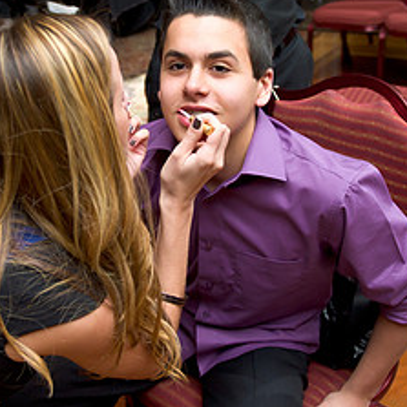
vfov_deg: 32.0
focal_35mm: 53
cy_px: 137
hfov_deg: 32.0
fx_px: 705
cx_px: 144
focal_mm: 24
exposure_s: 1/125
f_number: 3.2
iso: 1600
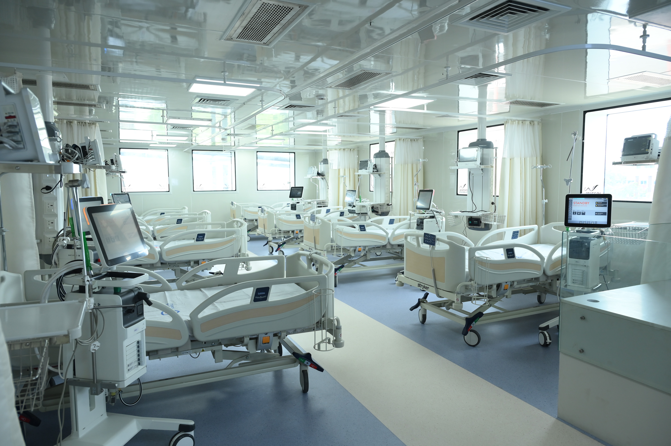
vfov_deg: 53.1
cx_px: 336
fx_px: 447
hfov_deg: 73.8
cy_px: 223
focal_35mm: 24
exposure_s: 1/160
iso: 800
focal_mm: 24
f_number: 5
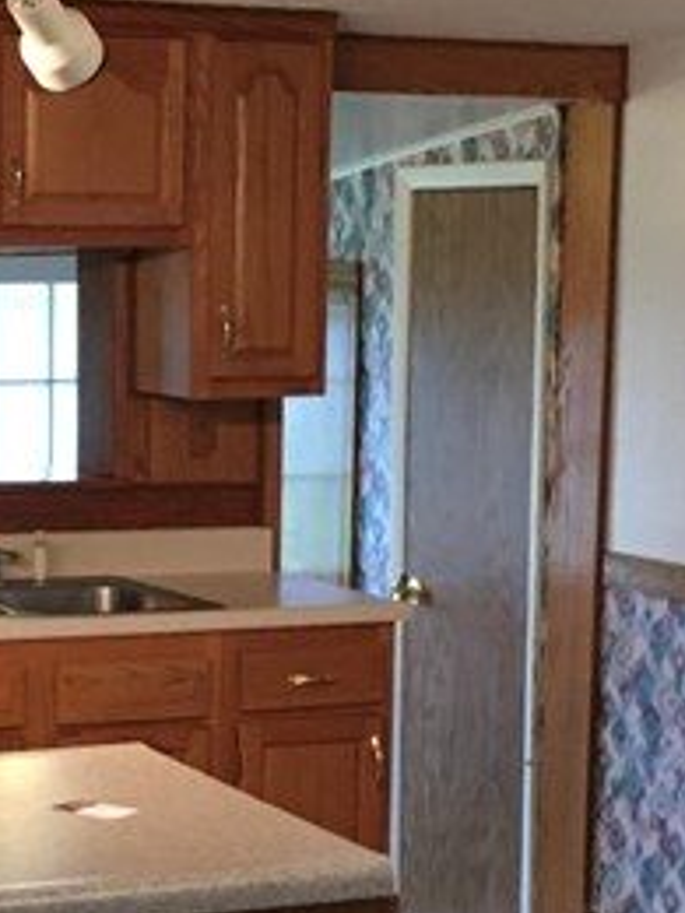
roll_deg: +0.4
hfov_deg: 13.6
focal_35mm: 107
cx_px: -4
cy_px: 478
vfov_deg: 18.4
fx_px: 2823
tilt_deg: -3.3
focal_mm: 4.15
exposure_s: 1/30
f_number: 2.2
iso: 160
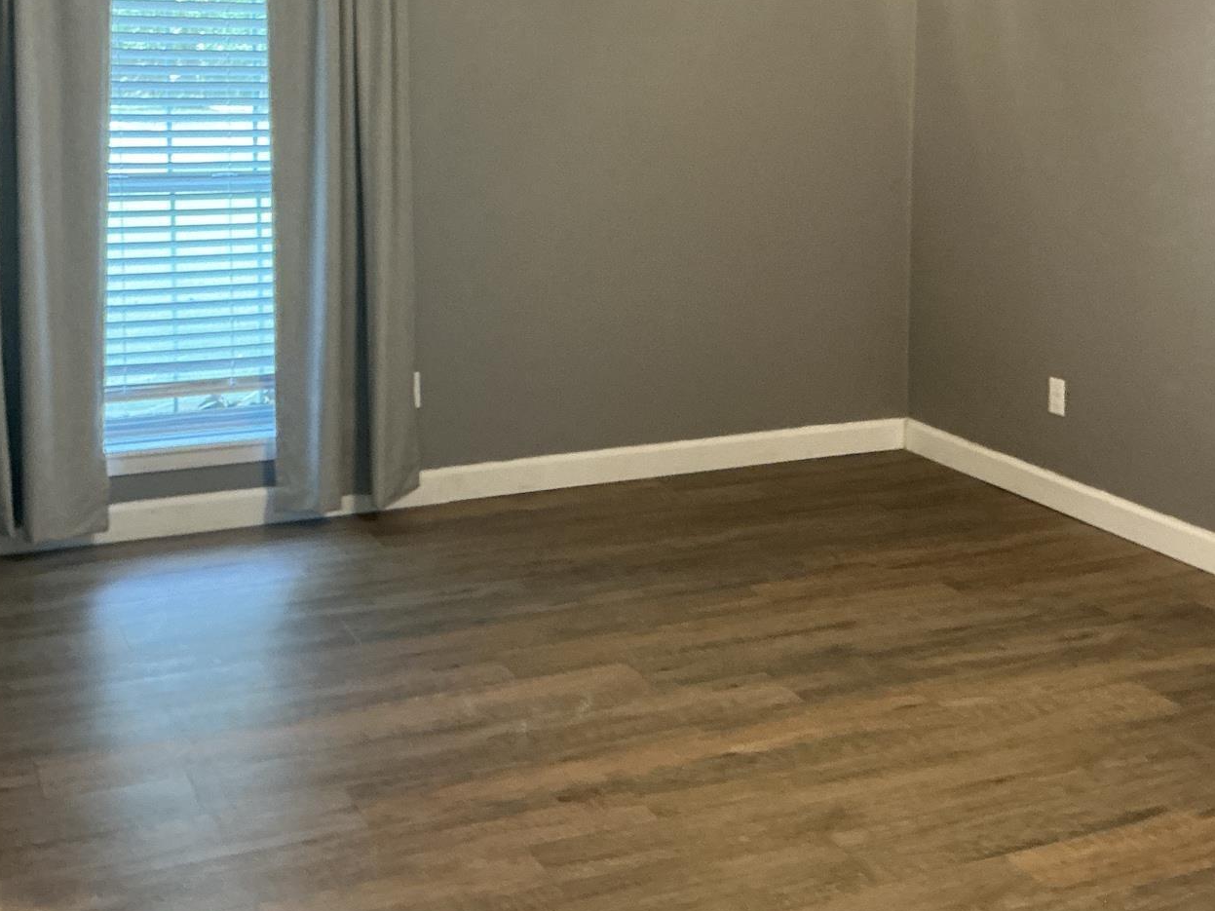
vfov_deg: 30.9
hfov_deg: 41.1
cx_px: 720
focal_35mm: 46
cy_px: 208
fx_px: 1614
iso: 250
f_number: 1.8
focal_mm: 3
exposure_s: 1/60
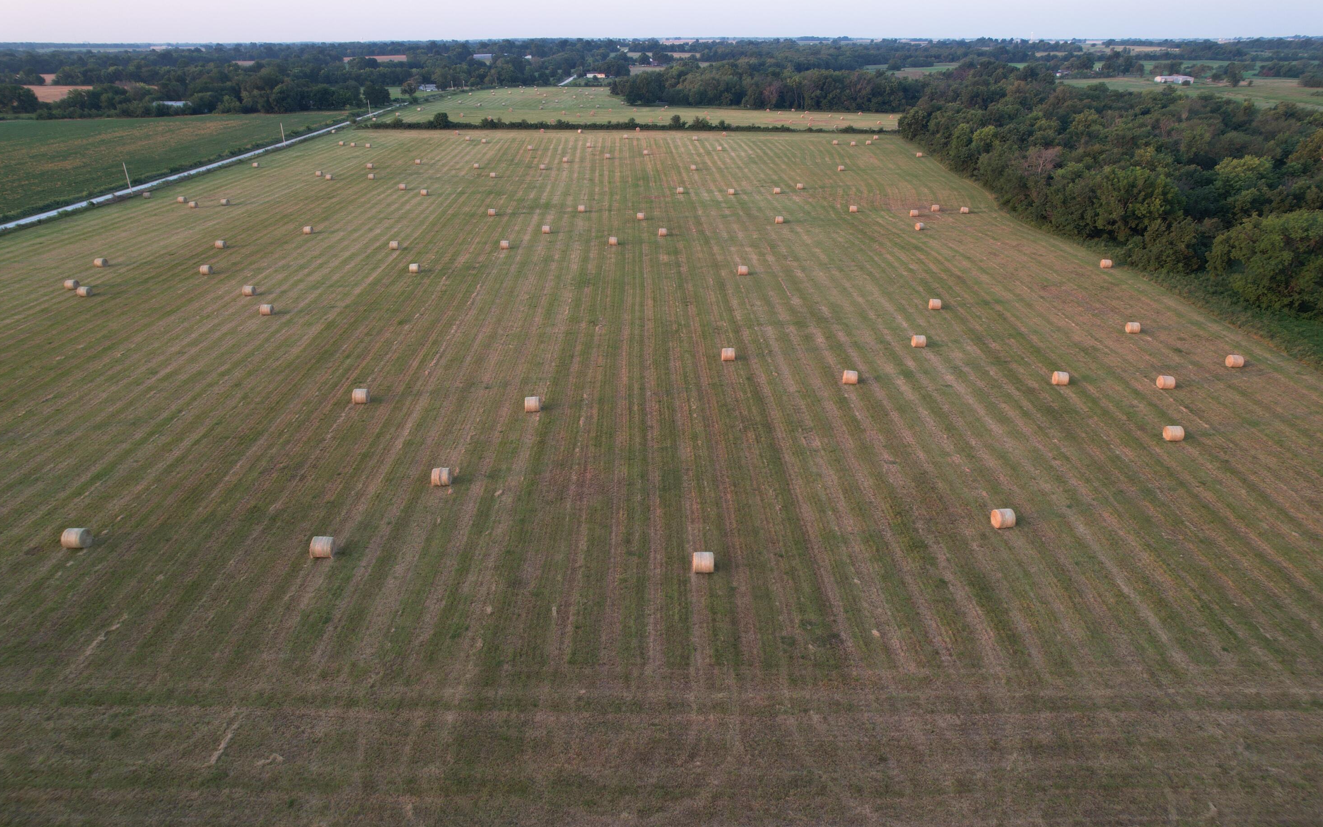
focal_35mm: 23
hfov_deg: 77.1
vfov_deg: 53.0
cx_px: 674
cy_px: 420
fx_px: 829
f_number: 2.8
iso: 100
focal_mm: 8.38
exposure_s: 1/20
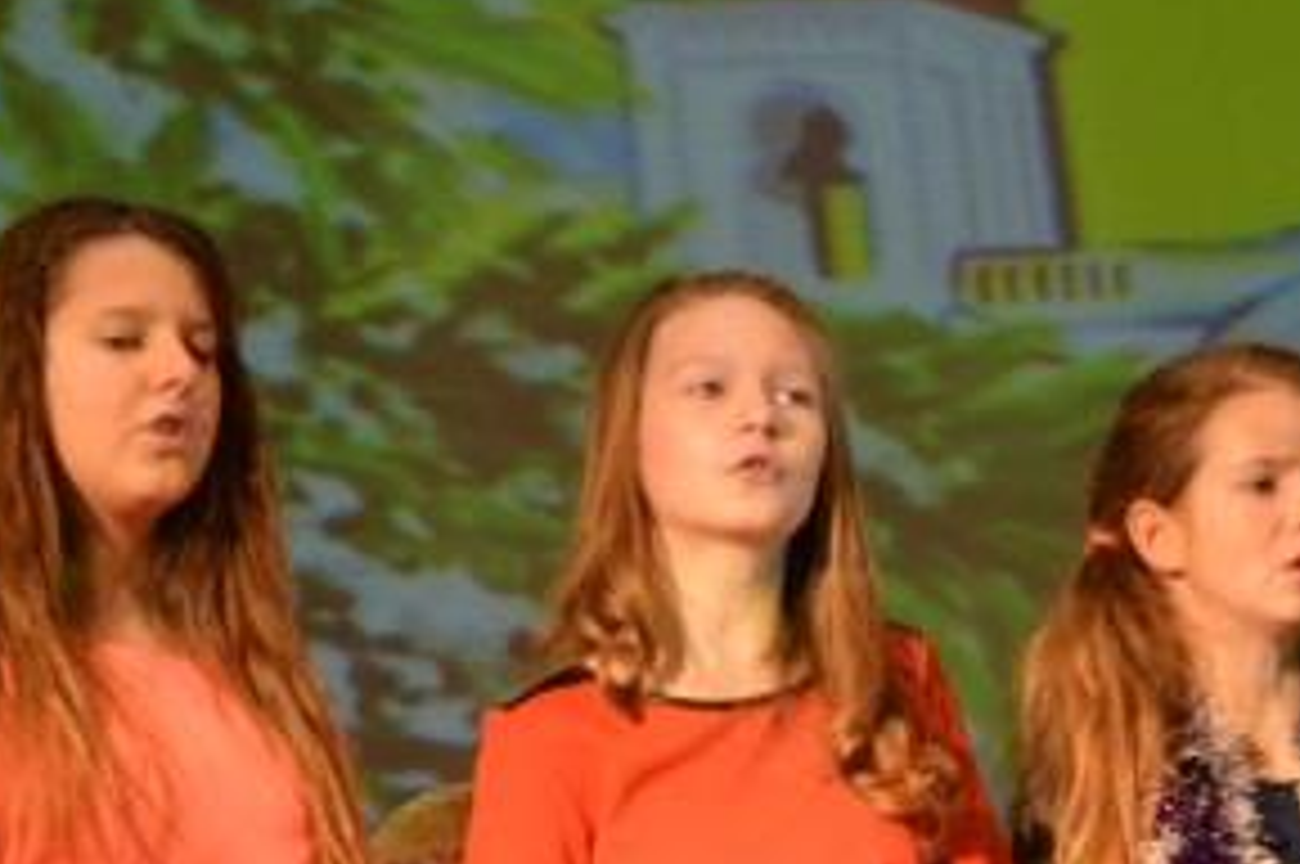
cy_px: 466
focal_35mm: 202
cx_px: 868
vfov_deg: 6.8
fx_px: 7286
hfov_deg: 10.2
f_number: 4.8
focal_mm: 38
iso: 900
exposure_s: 1/60
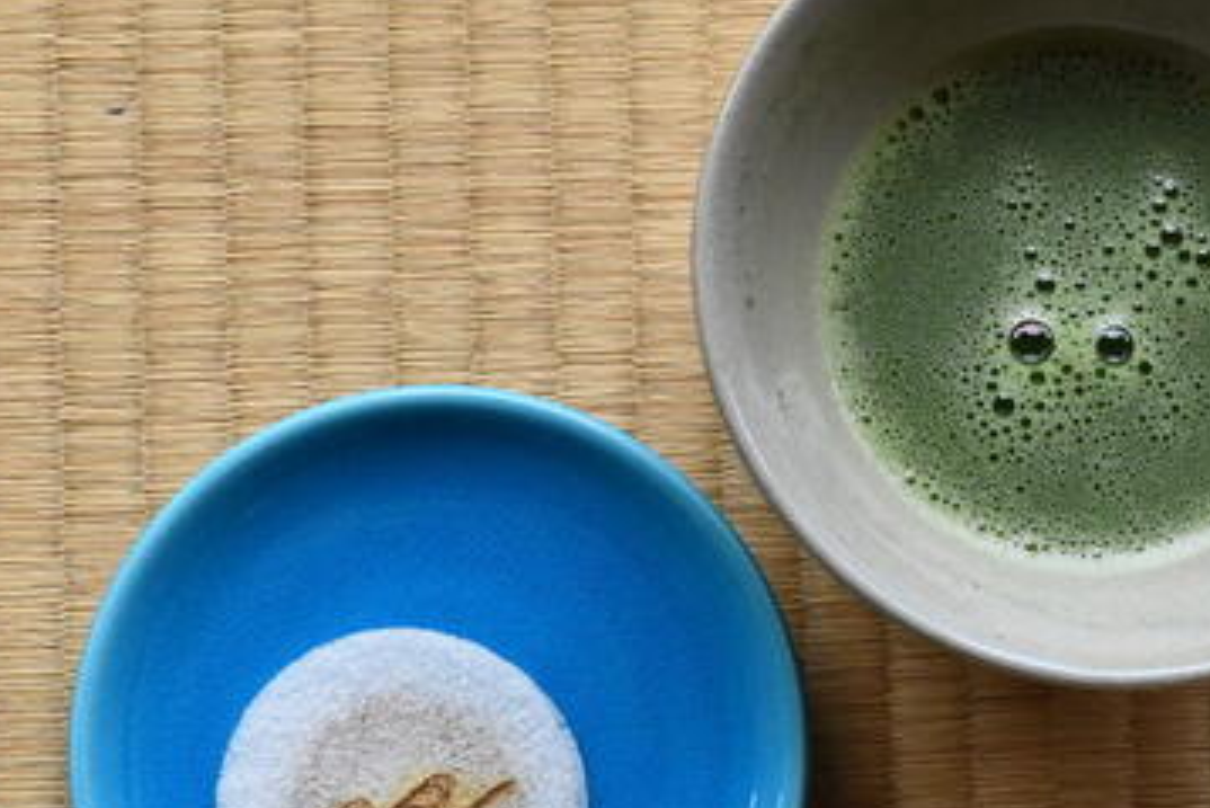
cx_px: 845
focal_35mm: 88
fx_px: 2959
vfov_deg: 15.5
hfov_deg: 23.0
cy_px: 592
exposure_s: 1/500
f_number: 10
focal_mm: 28
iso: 2000
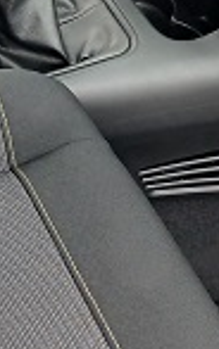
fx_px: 1116
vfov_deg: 16.9
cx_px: -33
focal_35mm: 117
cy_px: -90
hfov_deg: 11.0
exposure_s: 1/50
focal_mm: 3.98
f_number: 1.8
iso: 80
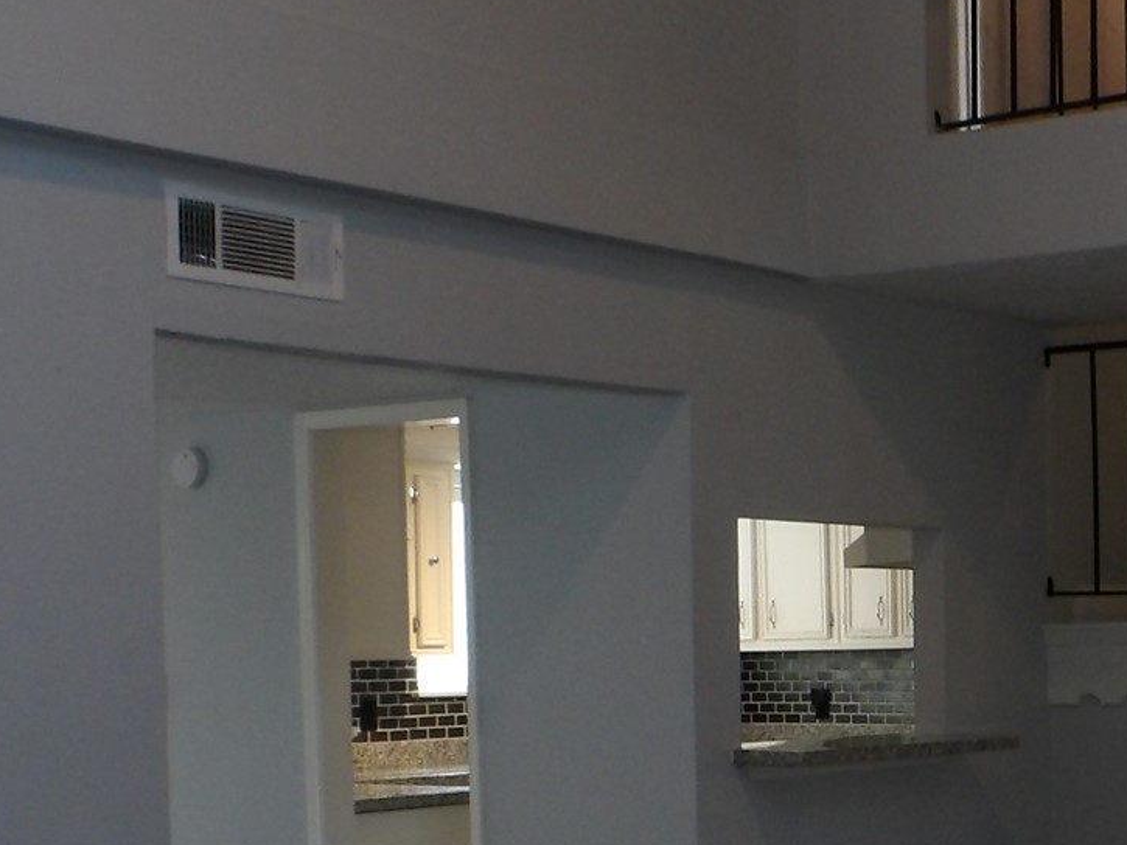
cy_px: 704
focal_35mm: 65
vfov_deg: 22.2
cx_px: 1087
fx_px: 2117
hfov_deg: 28.3
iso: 250
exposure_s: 1/30
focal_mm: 4.2
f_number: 4.1
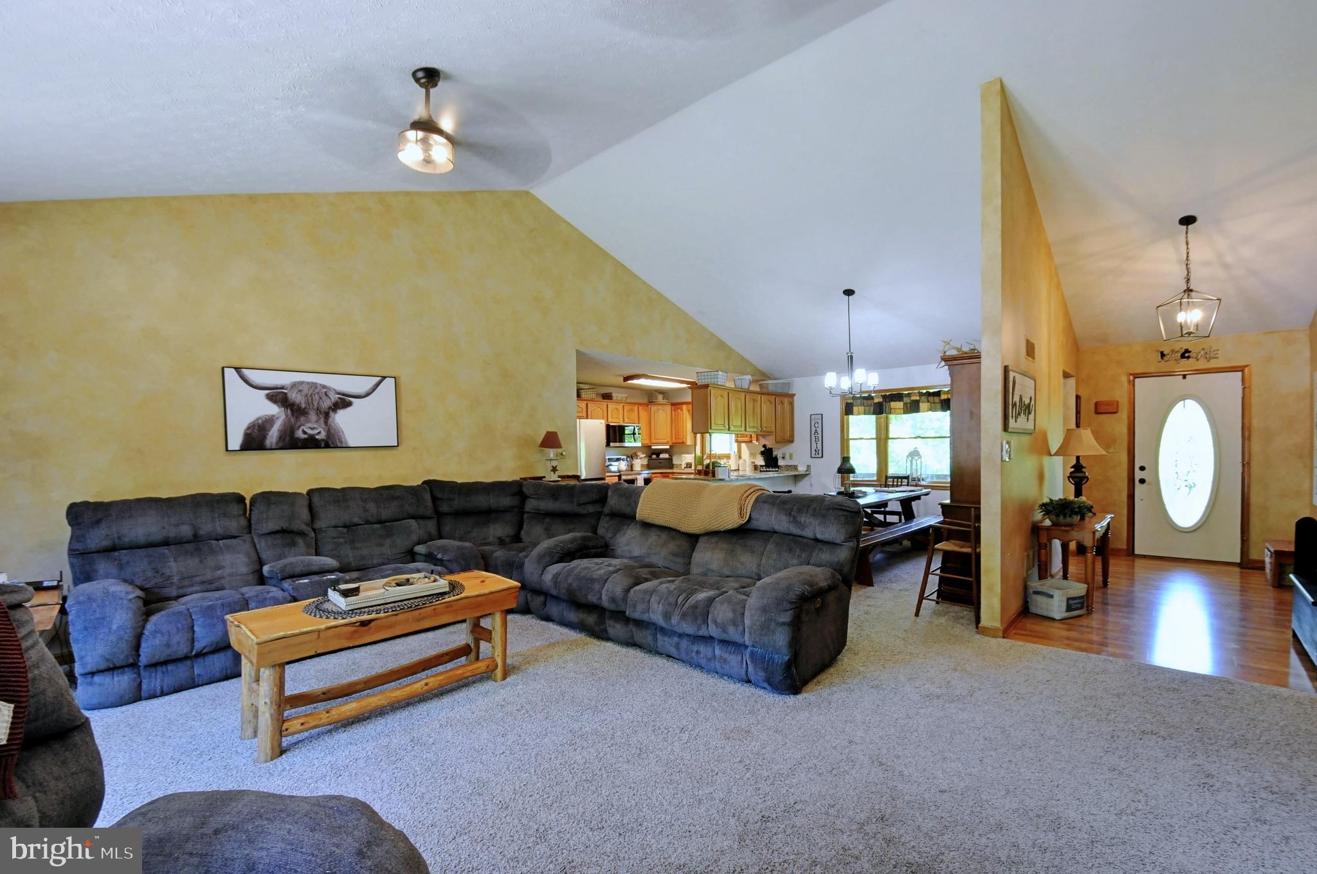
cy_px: 437
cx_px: 658
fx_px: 548
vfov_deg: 77.2
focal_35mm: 15
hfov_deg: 100.5
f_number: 8
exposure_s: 1/8
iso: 800
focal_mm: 10
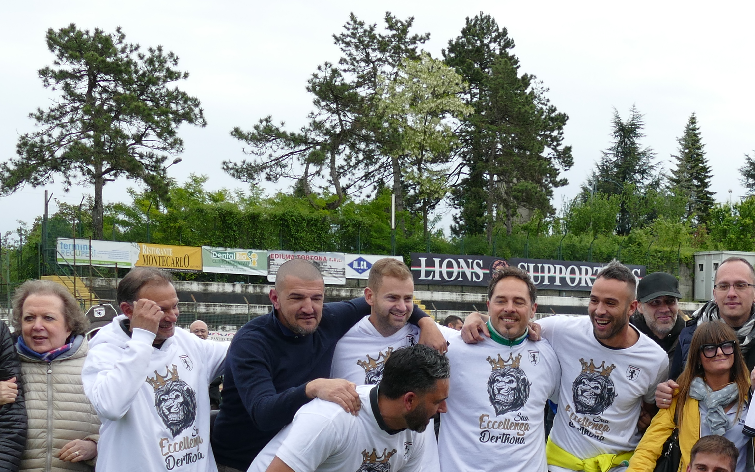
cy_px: 507
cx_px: 670
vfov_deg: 17.3
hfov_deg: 27.3
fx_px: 1502
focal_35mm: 73
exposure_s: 1/800
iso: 125
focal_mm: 10.85
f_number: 3
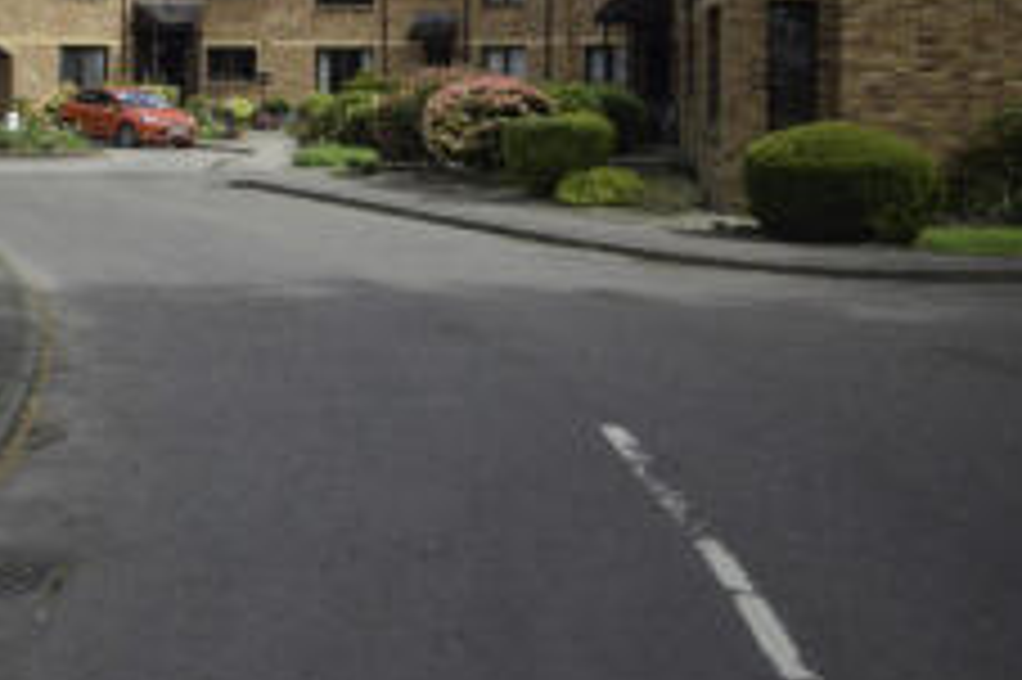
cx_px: 167
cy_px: 88
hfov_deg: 30.9
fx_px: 1787
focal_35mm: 63
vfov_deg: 21.1
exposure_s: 1/400
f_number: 5.6
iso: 100
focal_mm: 20
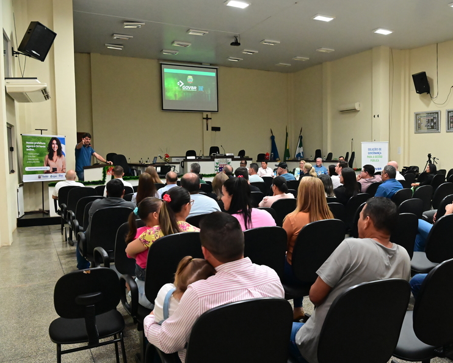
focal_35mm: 33
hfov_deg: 53.8
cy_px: 182
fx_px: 443
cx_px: 274
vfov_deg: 44.6
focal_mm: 29
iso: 16000
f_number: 8
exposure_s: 1/125
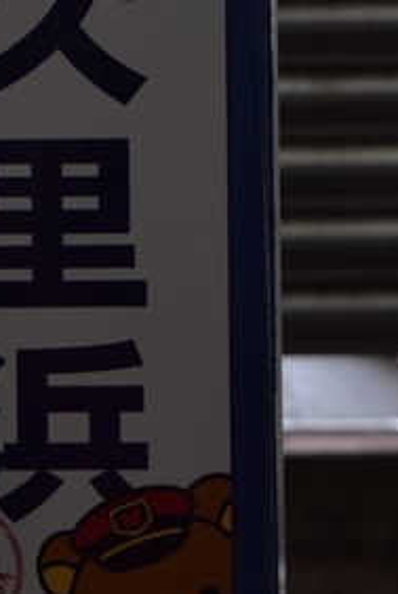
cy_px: -84
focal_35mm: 170
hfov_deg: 8.1
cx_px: 66
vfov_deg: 11.9
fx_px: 2809
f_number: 5
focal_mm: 40
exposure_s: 1/200
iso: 100
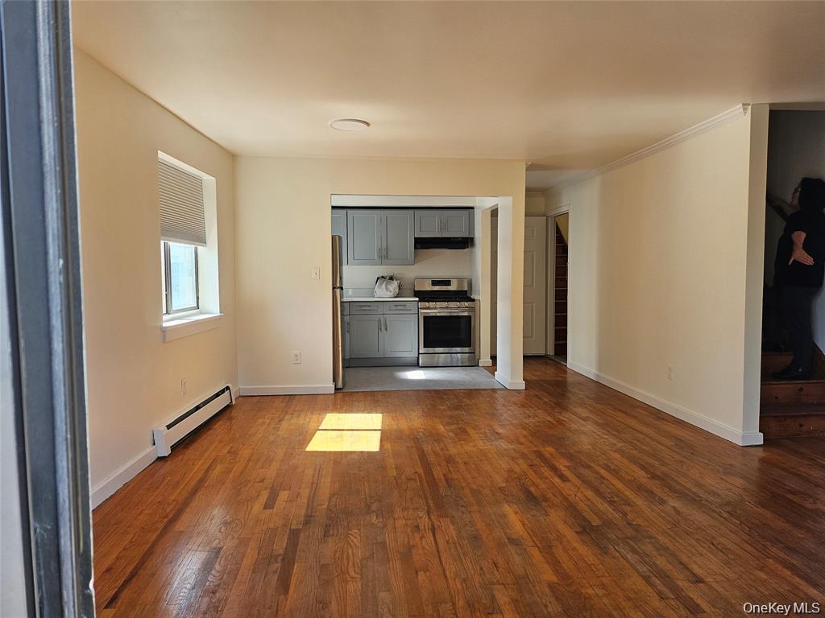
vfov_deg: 56.8
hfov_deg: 71.6
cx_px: 412
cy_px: 309
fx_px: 572
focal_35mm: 24
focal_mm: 5
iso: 80
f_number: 1.8
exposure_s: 1/180
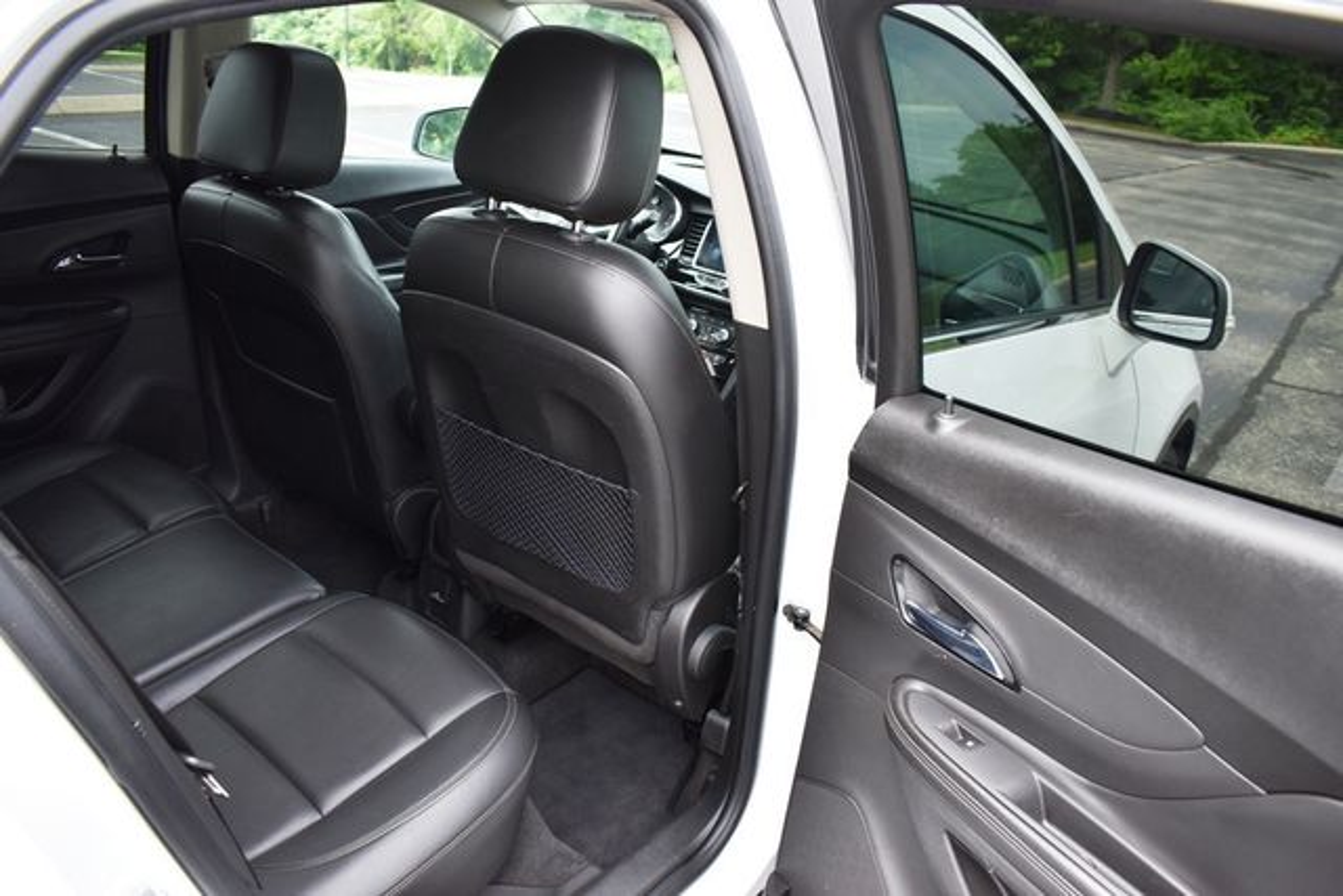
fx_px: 1007
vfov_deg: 48.0
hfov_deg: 67.4
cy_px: 448
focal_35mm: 27
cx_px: 672
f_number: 5
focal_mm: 18
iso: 400
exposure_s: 1/250
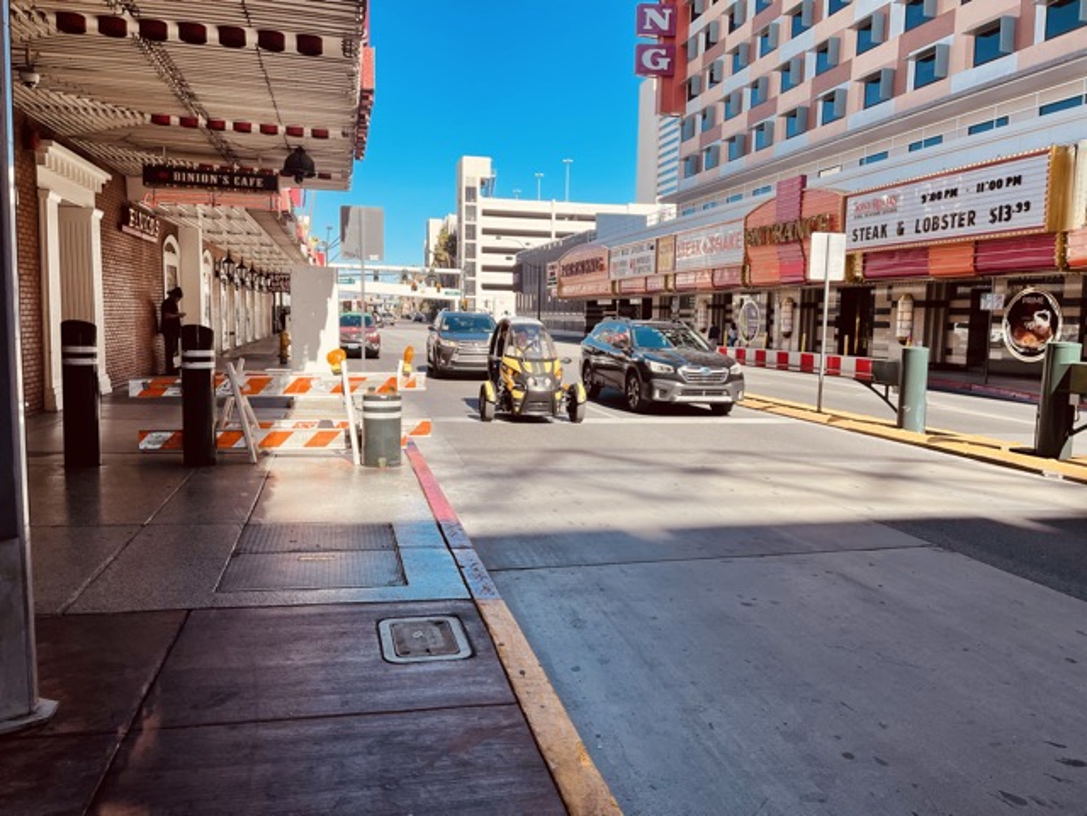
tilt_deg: -6.6
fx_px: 785
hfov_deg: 69.4
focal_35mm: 25
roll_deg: -1.0
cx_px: 544
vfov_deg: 54.9
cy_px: 408
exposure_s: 1/1642
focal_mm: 5.1
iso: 32
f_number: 1.6
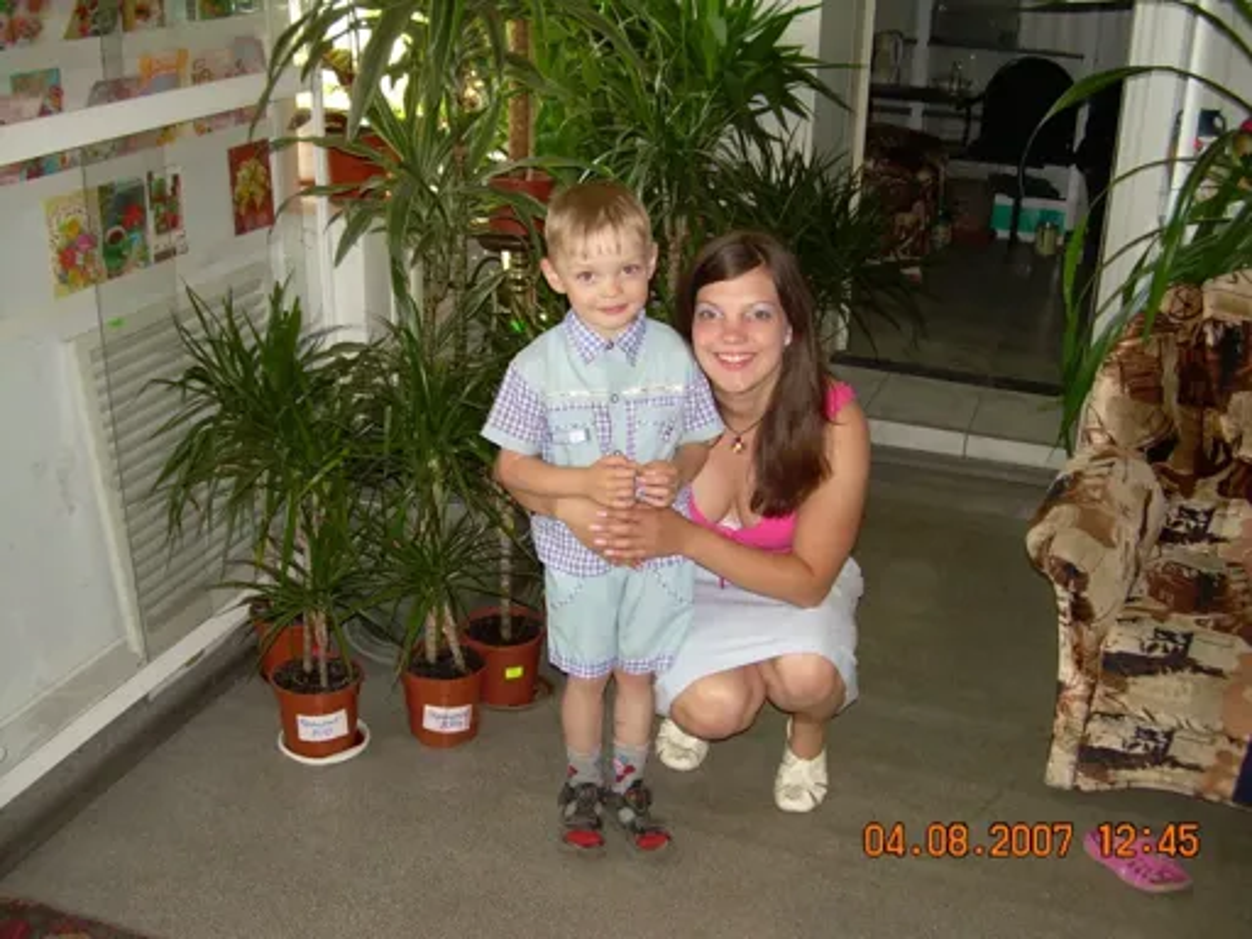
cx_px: 626
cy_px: 470
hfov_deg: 49.0
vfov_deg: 37.7
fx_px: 1374
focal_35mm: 38
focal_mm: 6.3
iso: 100
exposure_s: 1/60
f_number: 2.8
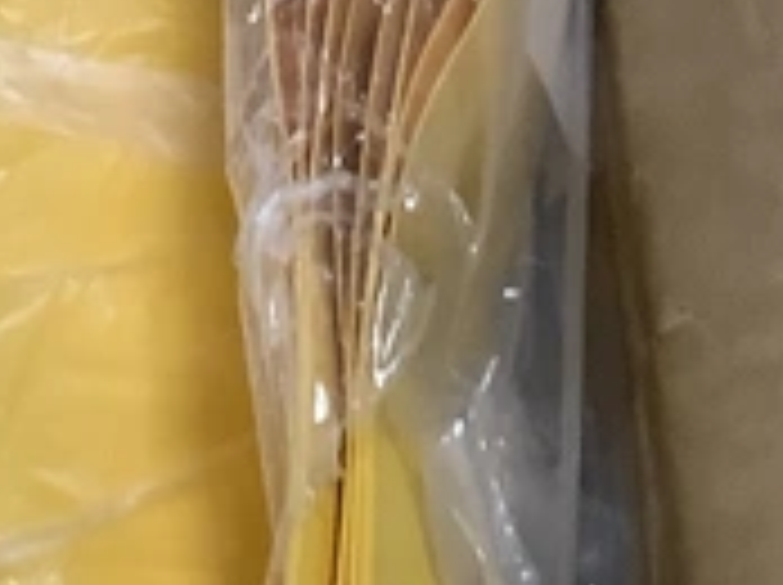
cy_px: 637
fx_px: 3027
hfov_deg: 14.0
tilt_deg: -65.4
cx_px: -320
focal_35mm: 134
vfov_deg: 10.9
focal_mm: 3.3
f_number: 2.4
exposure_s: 1/60
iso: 320
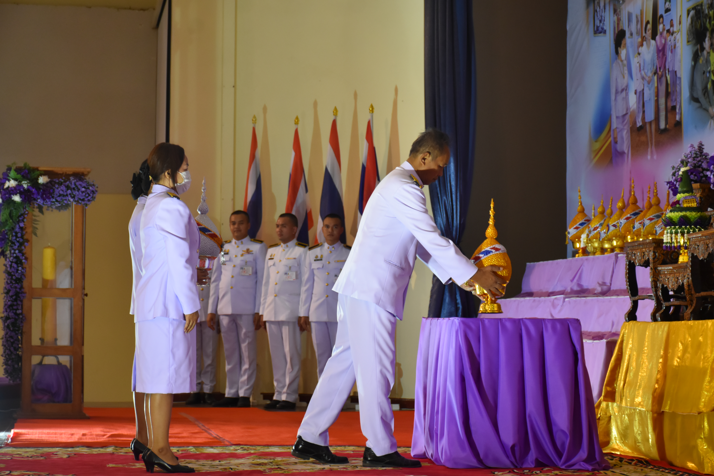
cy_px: 238
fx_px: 1844
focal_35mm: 93
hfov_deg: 21.9
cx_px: 357
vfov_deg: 14.7
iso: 1100
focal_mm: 62
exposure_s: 1/60
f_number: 5
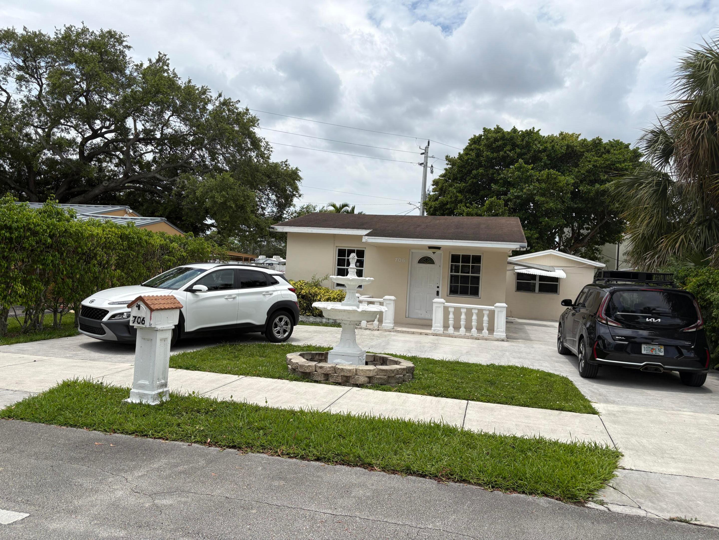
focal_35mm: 26
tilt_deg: +5.9
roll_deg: -1.7
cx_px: 360
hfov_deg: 67.3
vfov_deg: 53.1
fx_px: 540
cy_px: 270
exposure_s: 1/4950
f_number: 1.6
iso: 50
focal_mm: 5.96
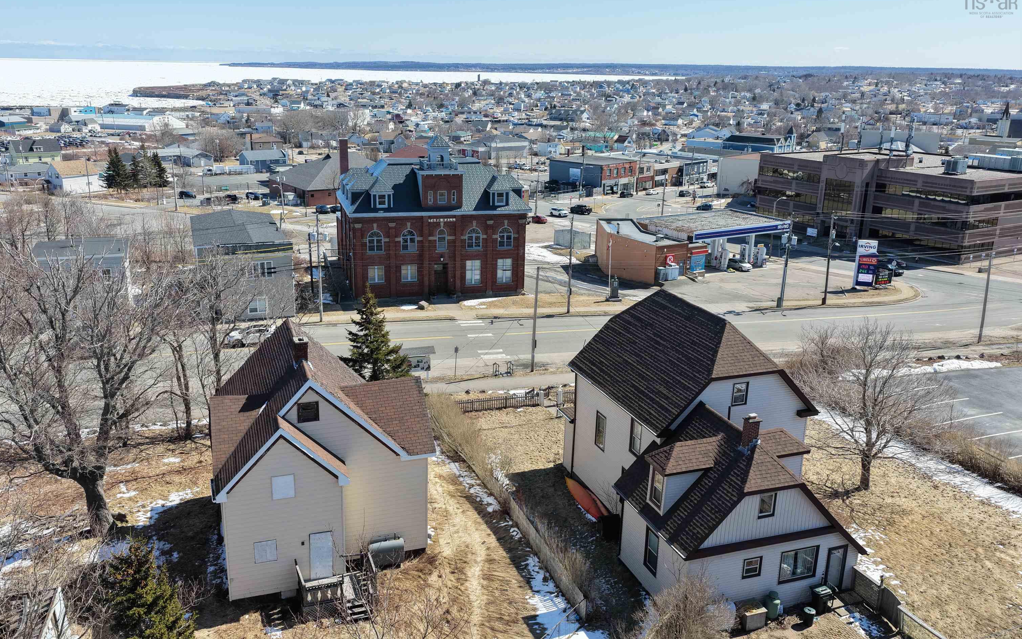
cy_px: 331
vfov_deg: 43.1
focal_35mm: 29
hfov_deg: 64.6
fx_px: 808
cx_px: 503
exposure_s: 1/2500
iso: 400
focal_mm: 14.45
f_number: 2.8
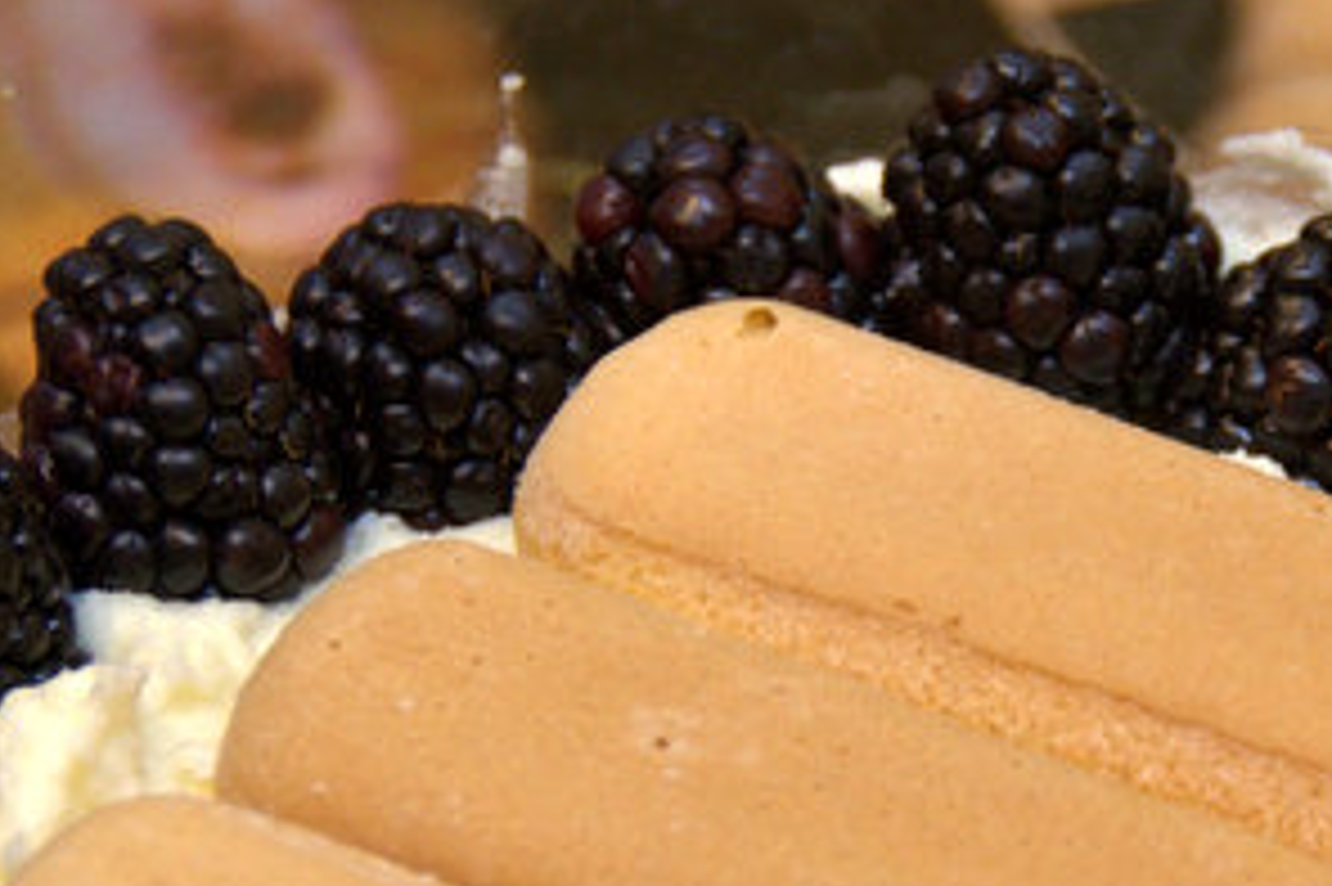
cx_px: 922
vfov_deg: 3.8
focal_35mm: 365
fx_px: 13497
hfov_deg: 5.6
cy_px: 819
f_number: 5.3
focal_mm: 90
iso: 400
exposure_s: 1/60
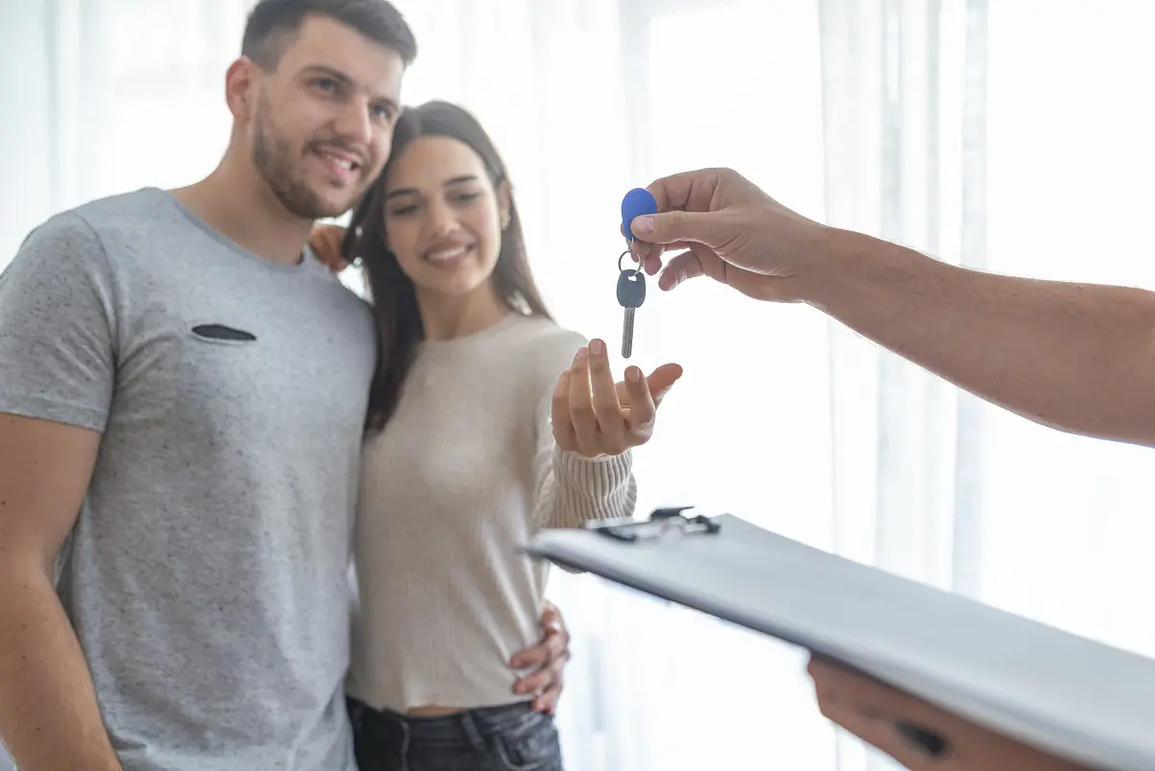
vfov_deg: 37.9
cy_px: 386
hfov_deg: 54.4
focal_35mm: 35
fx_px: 1123
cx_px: 578
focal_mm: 35
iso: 250
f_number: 2.8
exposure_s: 1/100
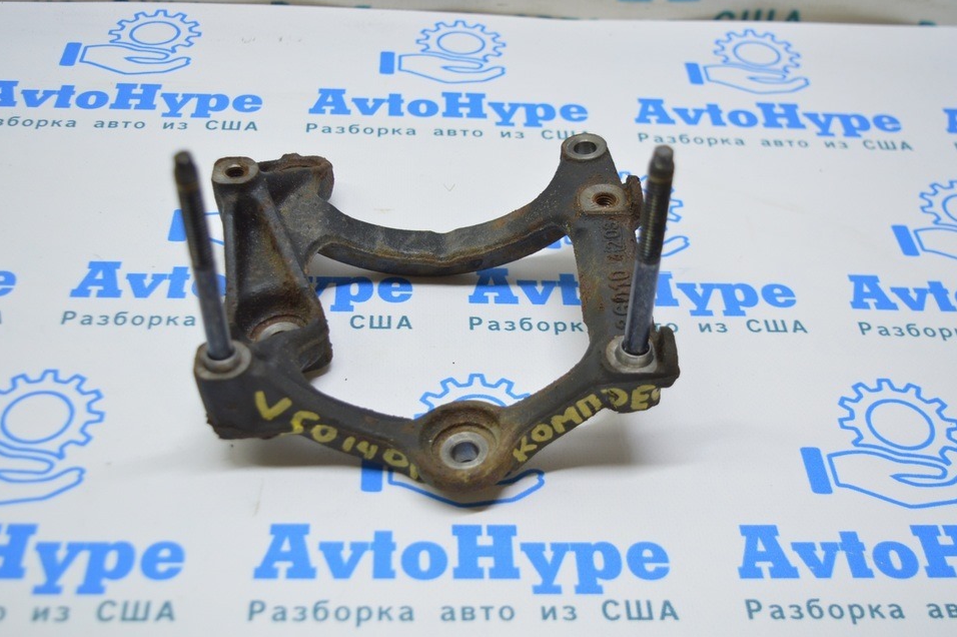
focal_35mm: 45
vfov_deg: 29.8
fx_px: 1195
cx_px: 460
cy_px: 339
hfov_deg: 43.6
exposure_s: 1/50
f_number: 4.2
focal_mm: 28
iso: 400
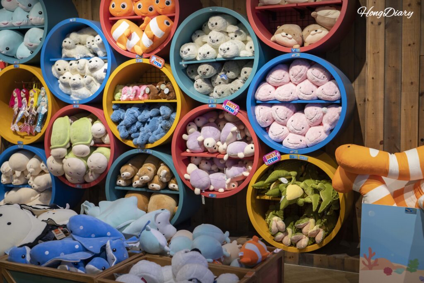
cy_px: 142
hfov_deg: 46.4
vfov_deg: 31.9
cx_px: 212
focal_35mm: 42
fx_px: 495
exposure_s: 1/160
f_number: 5.6
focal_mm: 42
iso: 1250
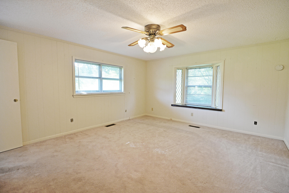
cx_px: 144
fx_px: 128
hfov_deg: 96.7
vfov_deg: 73.8
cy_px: 96
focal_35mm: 16
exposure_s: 1/60
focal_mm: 16
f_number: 4
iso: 400
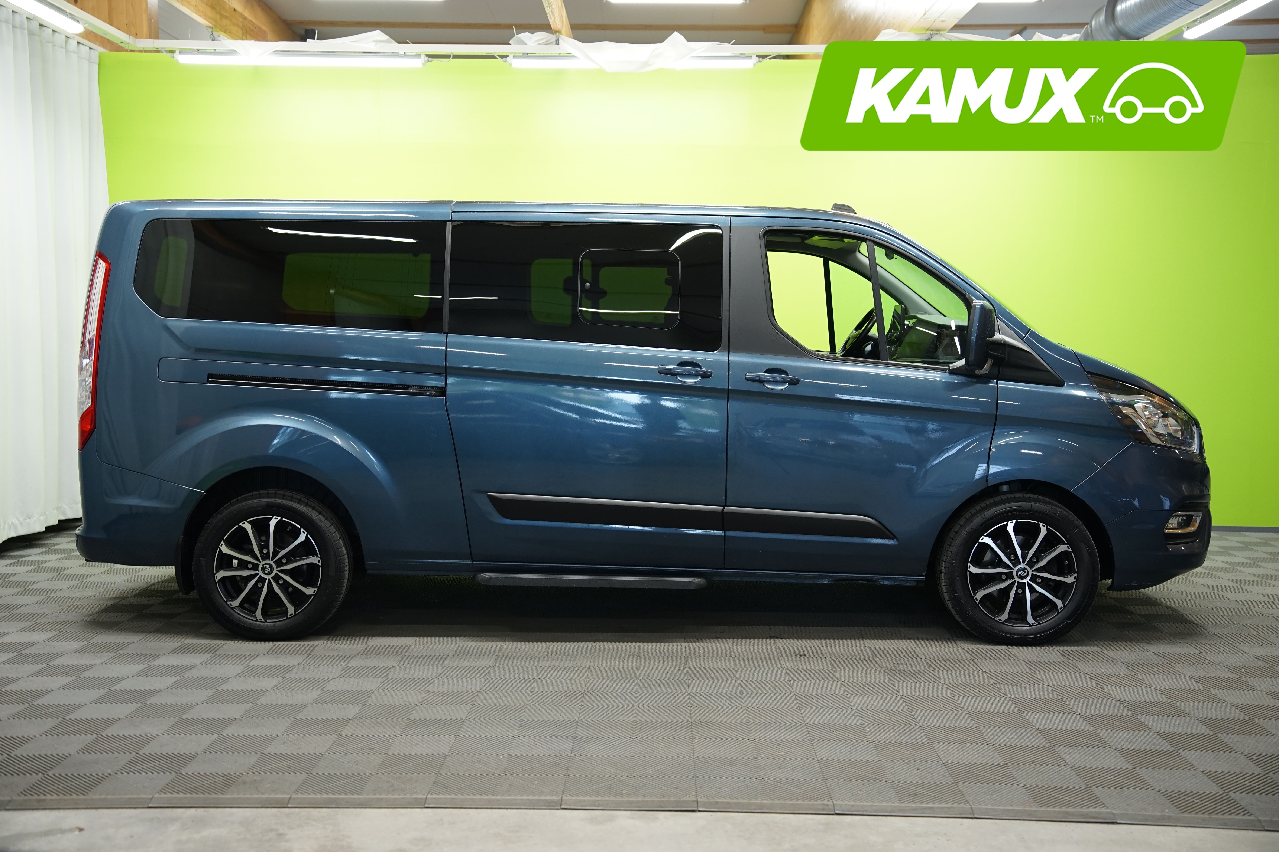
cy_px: 426
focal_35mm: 39
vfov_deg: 34.2
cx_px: 640
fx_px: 1385
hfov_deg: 49.6
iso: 800
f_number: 3.5
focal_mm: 39
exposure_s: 1/40
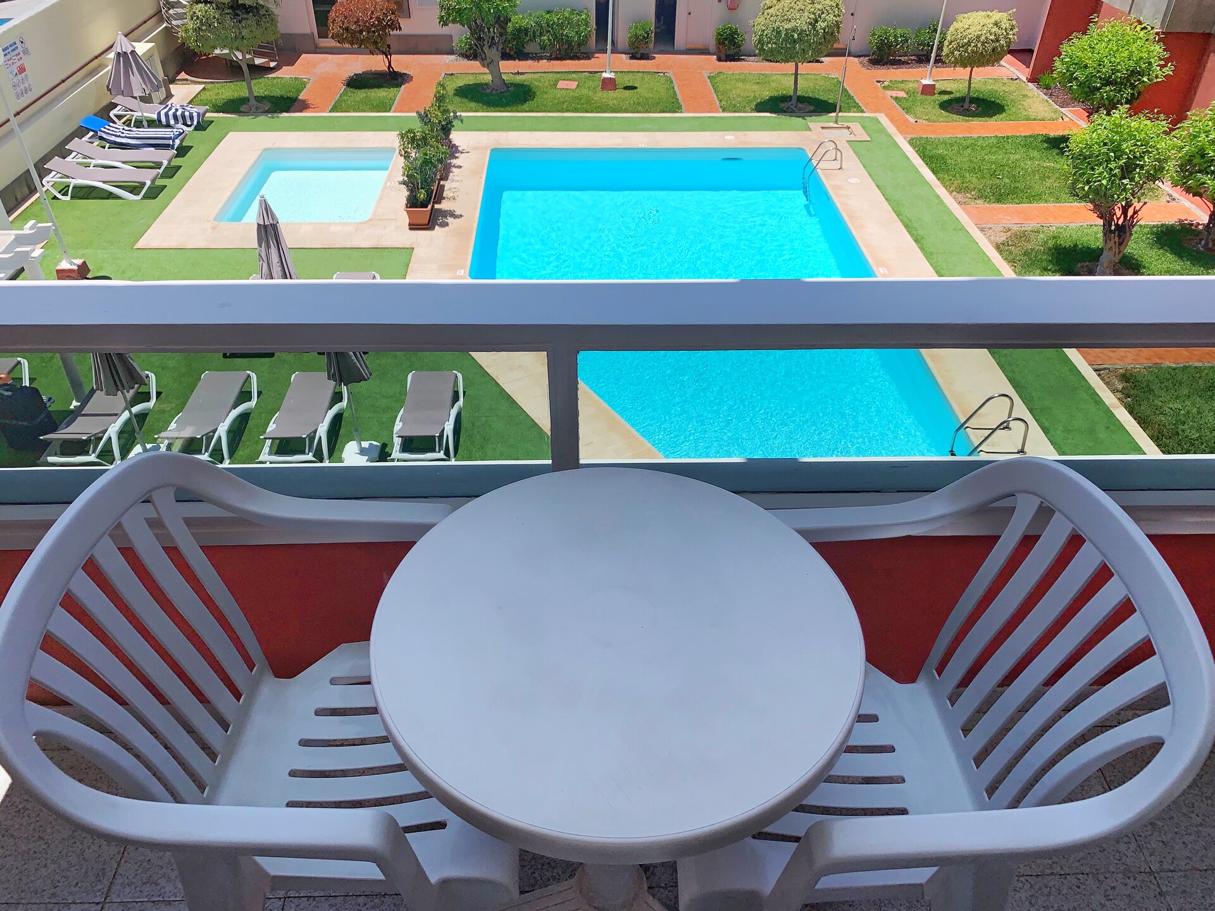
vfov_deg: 53.1
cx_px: 608
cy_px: 456
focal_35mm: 26
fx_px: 913
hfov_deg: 67.3
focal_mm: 4.25
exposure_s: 1/2833
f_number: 1.8
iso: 25
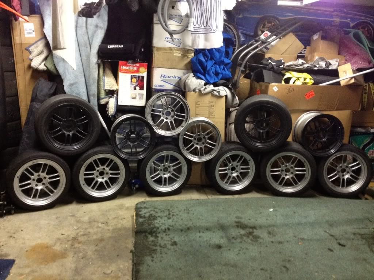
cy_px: 140
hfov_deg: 52.6
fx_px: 378
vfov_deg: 40.7
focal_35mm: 35
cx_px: 187
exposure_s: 1/17
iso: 400
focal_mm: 4.3
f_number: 2.4
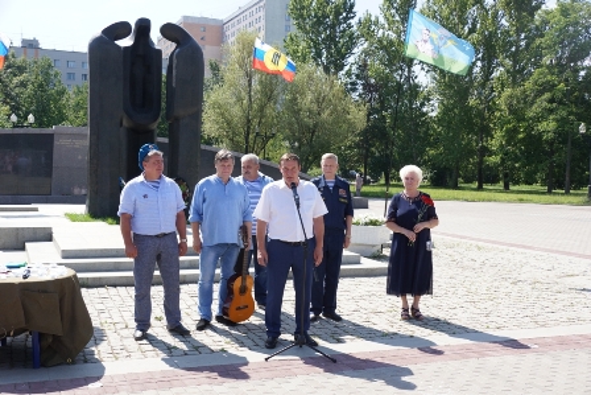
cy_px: 198
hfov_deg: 46.4
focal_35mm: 42
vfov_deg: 31.9
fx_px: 690
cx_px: 296
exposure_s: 1/400
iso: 250
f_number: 7.1
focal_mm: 28
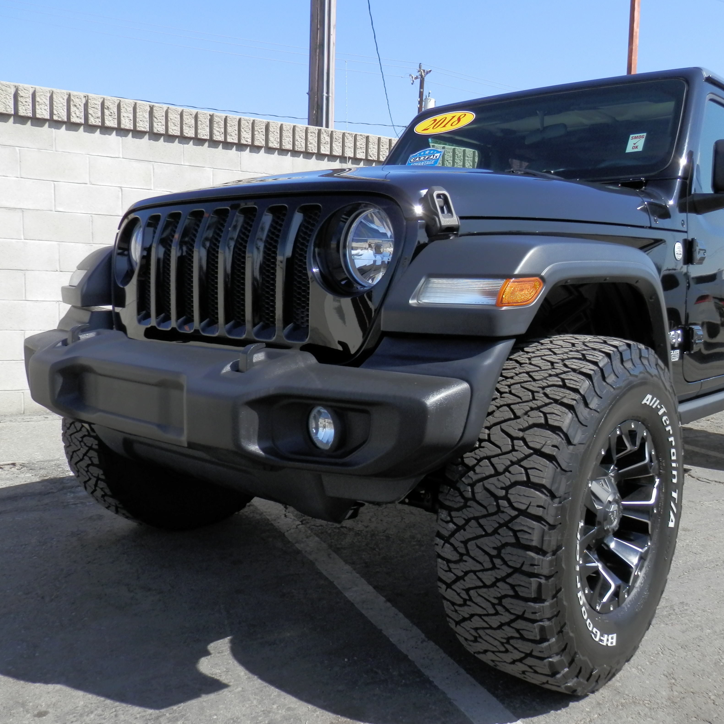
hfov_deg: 53.5
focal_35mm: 30
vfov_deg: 54.0
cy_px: 362
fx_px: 710
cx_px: 447
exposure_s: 1/800
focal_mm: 4.5
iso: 80
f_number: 3
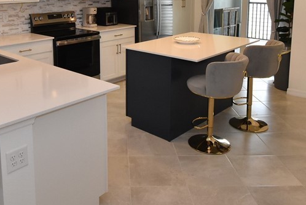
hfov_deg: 50.8
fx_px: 319
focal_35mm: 38
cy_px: 28
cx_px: 118
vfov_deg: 33.9
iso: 1600
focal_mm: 11.5
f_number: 8
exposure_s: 1/100
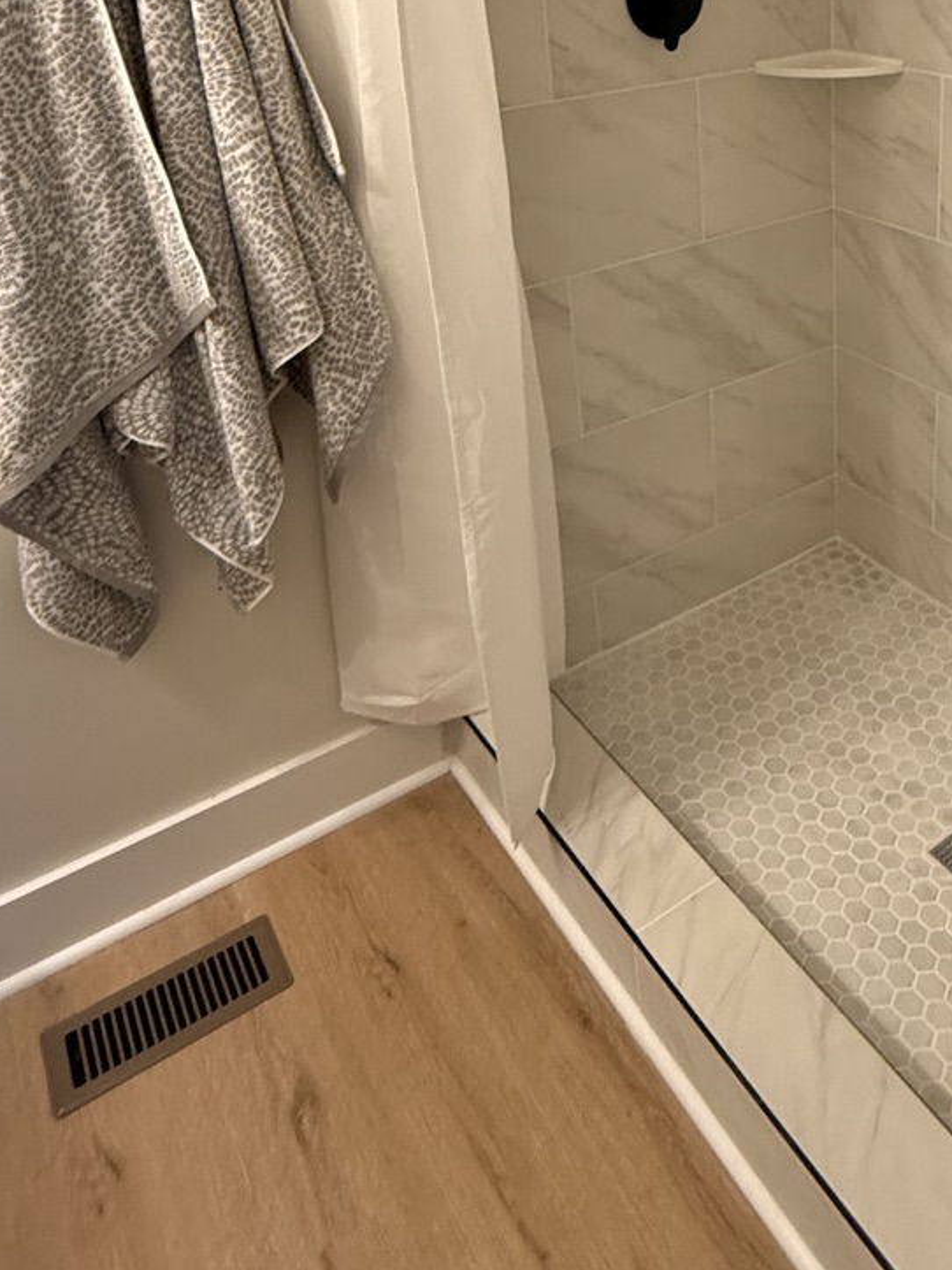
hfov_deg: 43.6
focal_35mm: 31
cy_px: 232
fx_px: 1137
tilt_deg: -18.1
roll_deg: +1.7
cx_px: 745
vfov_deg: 53.9
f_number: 2.2
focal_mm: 2.22
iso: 200
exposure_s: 1/60
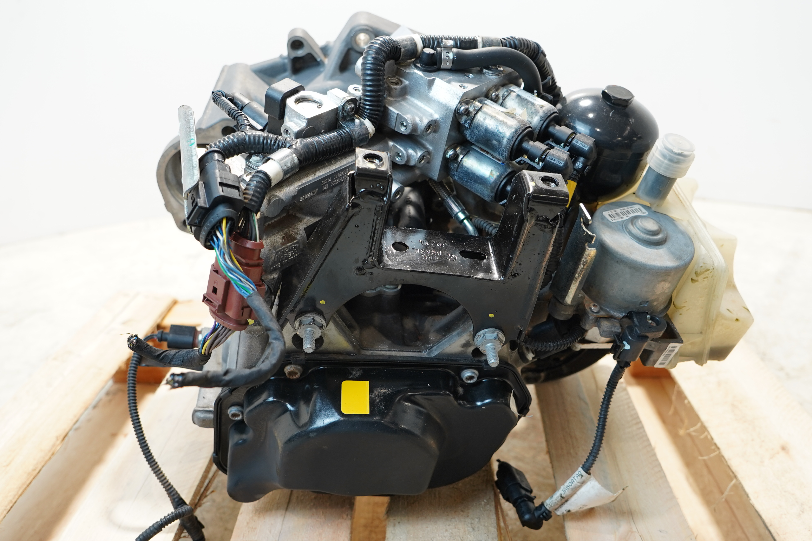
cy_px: 270
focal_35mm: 31
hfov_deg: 60.3
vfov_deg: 42.3
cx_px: 406
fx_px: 699
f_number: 4
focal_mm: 21
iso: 320
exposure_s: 1/60
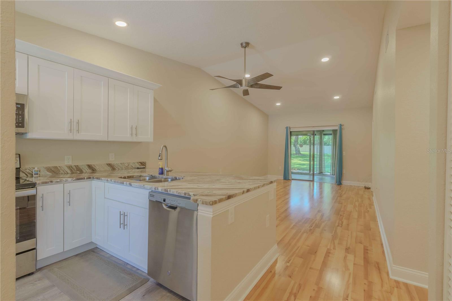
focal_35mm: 16
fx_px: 207
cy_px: 150
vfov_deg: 72.0
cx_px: 226
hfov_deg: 95.0
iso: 320
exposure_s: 1/80
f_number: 6.3
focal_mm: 11
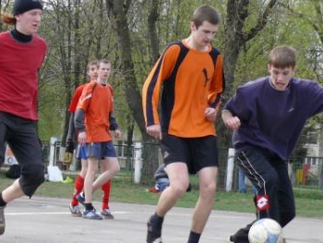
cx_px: 160
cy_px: 135
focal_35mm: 144
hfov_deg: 13.7
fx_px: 1345
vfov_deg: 10.3
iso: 100
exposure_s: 1/250
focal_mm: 12.6
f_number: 4
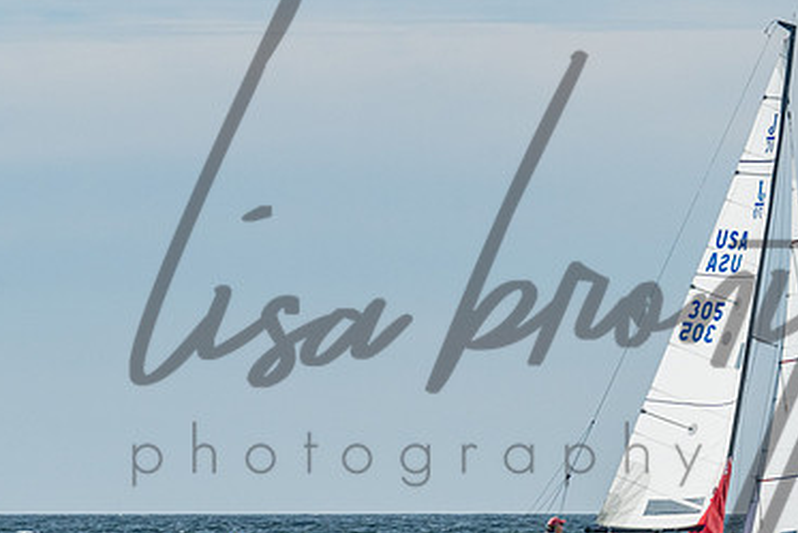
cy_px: 326
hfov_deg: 3.9
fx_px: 11575
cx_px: 797
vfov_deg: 2.6
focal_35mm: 522
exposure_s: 1/640
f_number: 10
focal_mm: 200
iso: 400
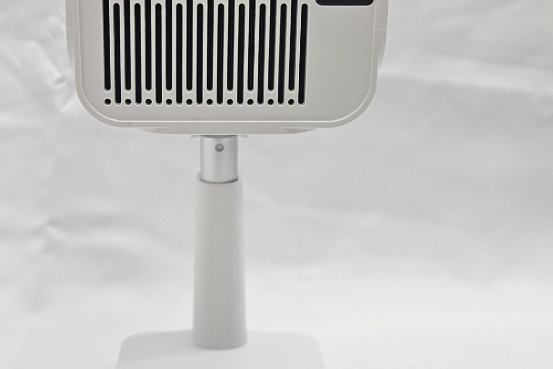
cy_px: 144
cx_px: 205
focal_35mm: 56
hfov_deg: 35.4
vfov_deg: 24.1
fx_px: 860
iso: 25
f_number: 1.8
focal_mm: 5.4
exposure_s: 1/149
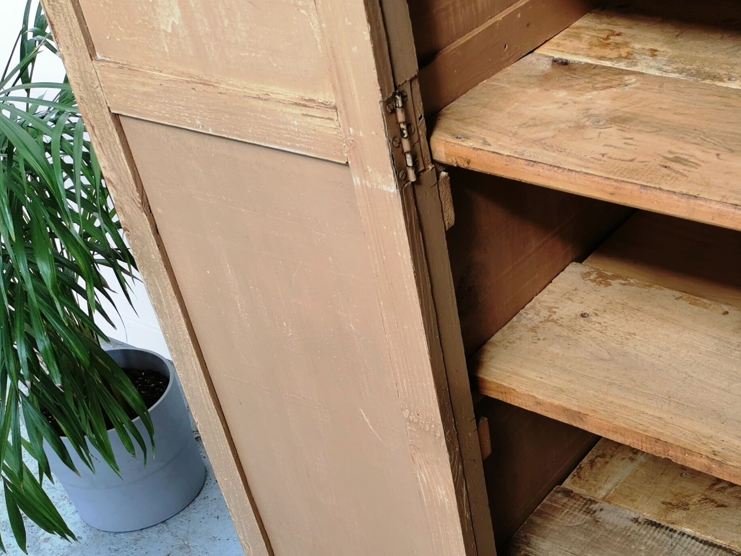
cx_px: 600
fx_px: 1156
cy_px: 415
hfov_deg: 34.4
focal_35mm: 54
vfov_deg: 26.7
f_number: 1.8
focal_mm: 5.58
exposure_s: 1/153
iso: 50
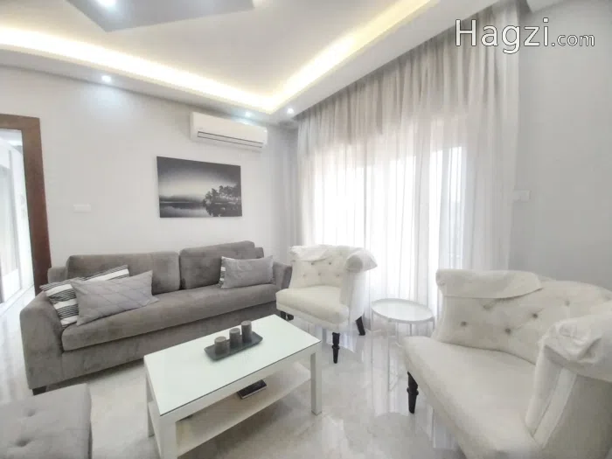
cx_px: 306
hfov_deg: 106.2
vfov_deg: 89.9
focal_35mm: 13
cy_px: 230
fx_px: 230
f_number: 2.2
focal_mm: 1.3
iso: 200
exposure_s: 1/33
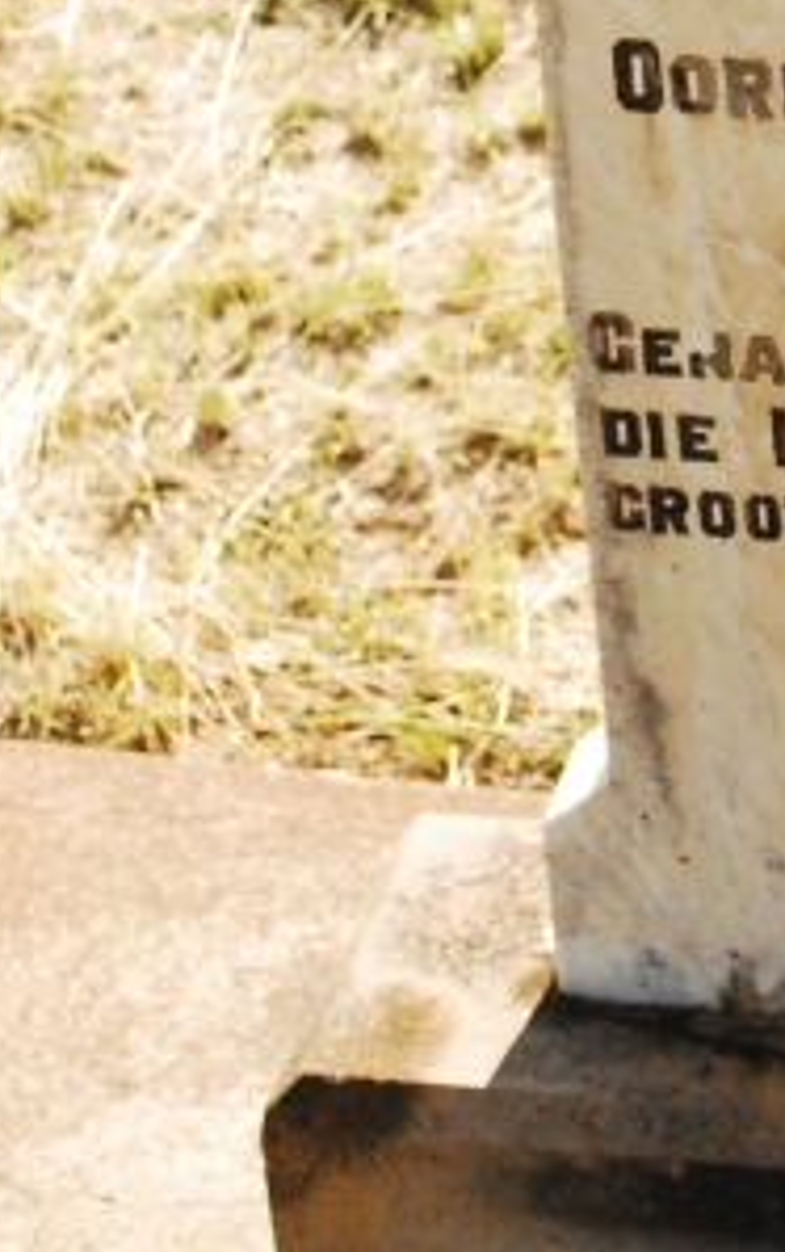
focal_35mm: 168
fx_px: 5734
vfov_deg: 12.3
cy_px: 74
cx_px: 1075
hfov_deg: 7.7
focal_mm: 32
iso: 1600
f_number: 5
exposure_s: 1/4000
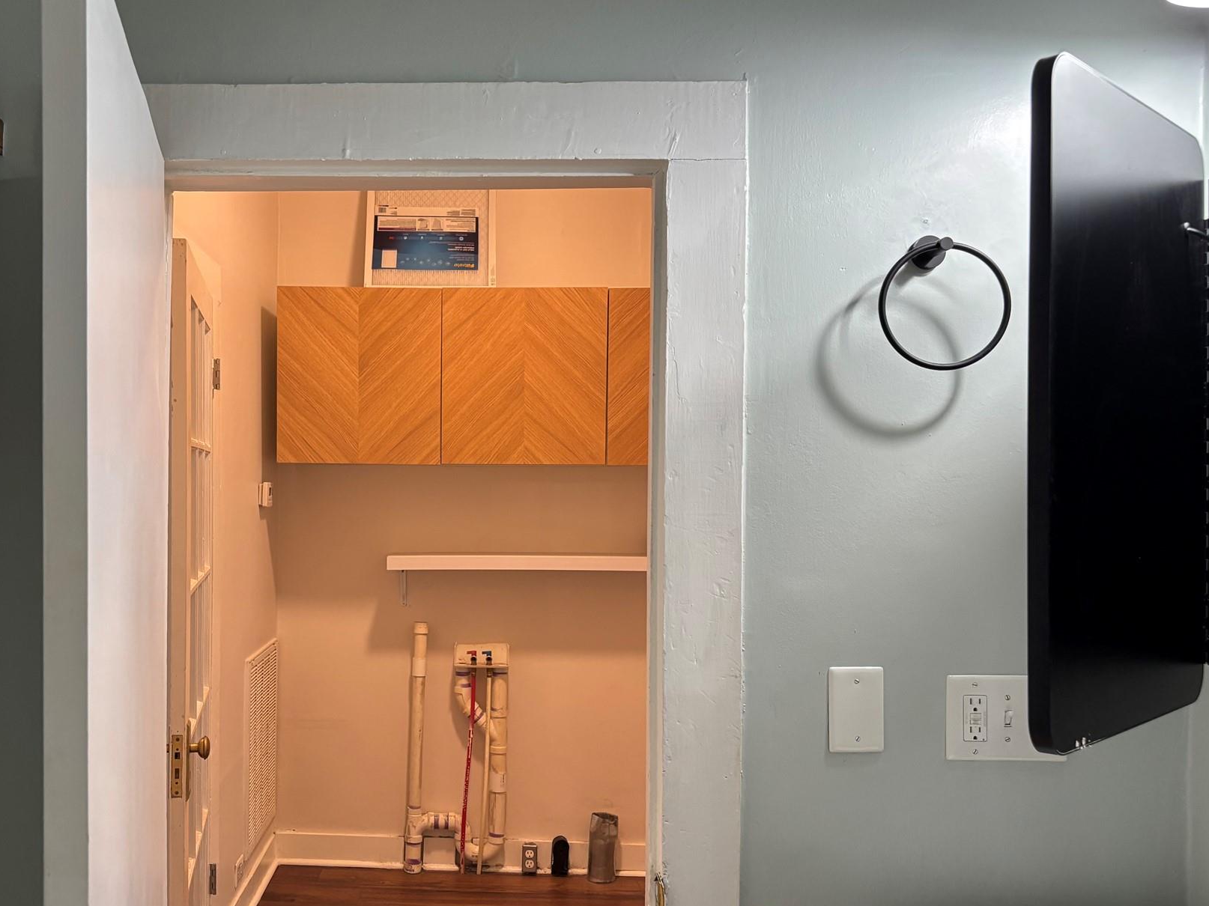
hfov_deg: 54.7
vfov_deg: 42.8
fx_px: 1152
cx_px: 452
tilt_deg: -1.3
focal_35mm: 33
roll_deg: -0.2
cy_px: 515
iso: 160
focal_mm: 5.96
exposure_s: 1/60
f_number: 1.6
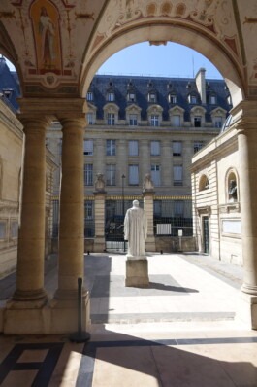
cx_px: 128
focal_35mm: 24
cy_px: 194
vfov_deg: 73.8
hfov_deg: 53.1
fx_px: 257
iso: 125
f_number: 4
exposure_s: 1/640
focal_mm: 8.8
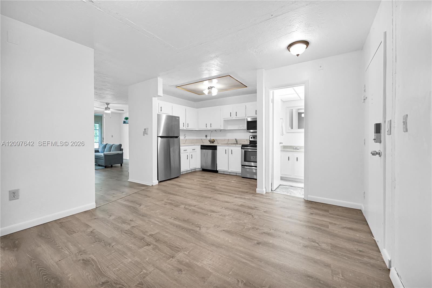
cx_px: 216
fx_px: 168
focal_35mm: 14
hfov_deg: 104.2
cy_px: 144
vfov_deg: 81.2
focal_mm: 14
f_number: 4
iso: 160
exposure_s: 1/15
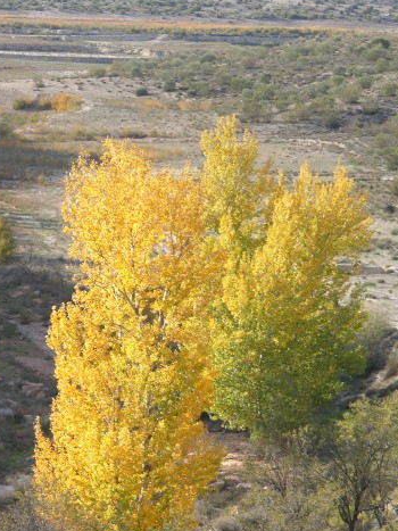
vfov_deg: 9.2
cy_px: 391
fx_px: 3282
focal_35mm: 214
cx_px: 206
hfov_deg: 6.9
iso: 50
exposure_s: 1/156
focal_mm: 31.9
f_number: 3.8
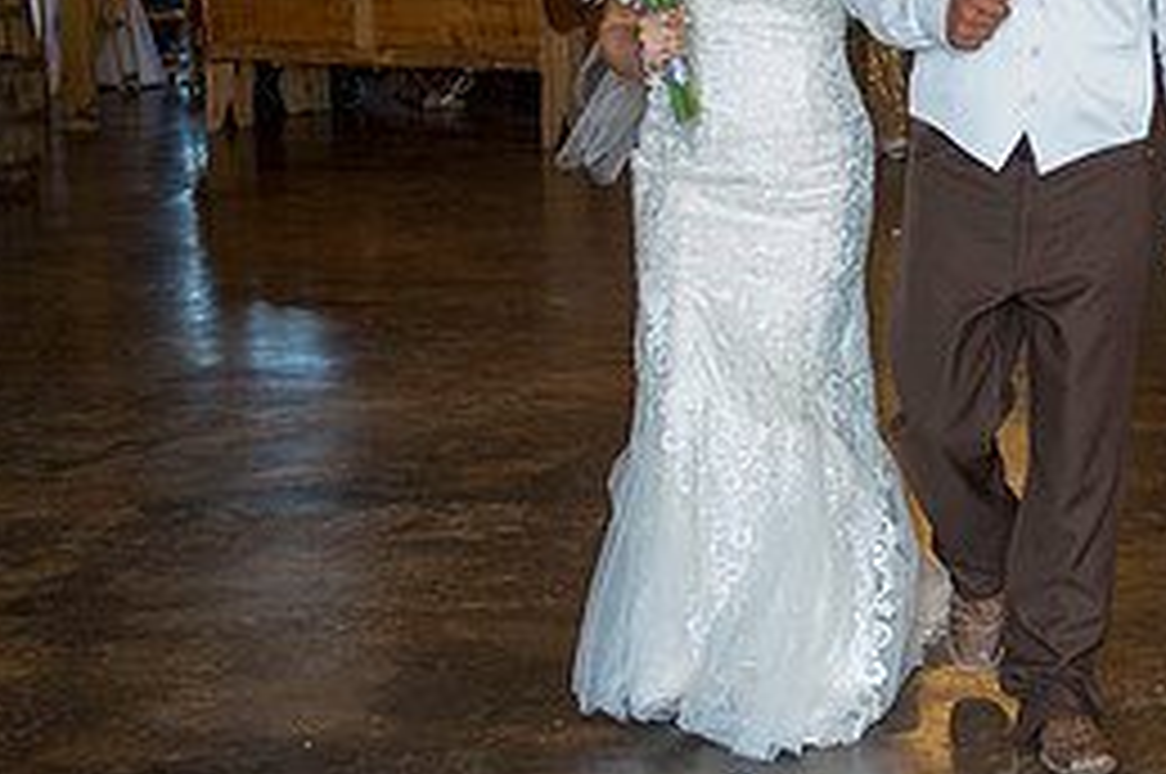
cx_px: 981
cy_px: 288
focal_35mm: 94
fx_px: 3041
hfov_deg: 21.4
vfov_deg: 14.5
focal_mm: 42
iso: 1600
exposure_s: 1/250
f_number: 4.5
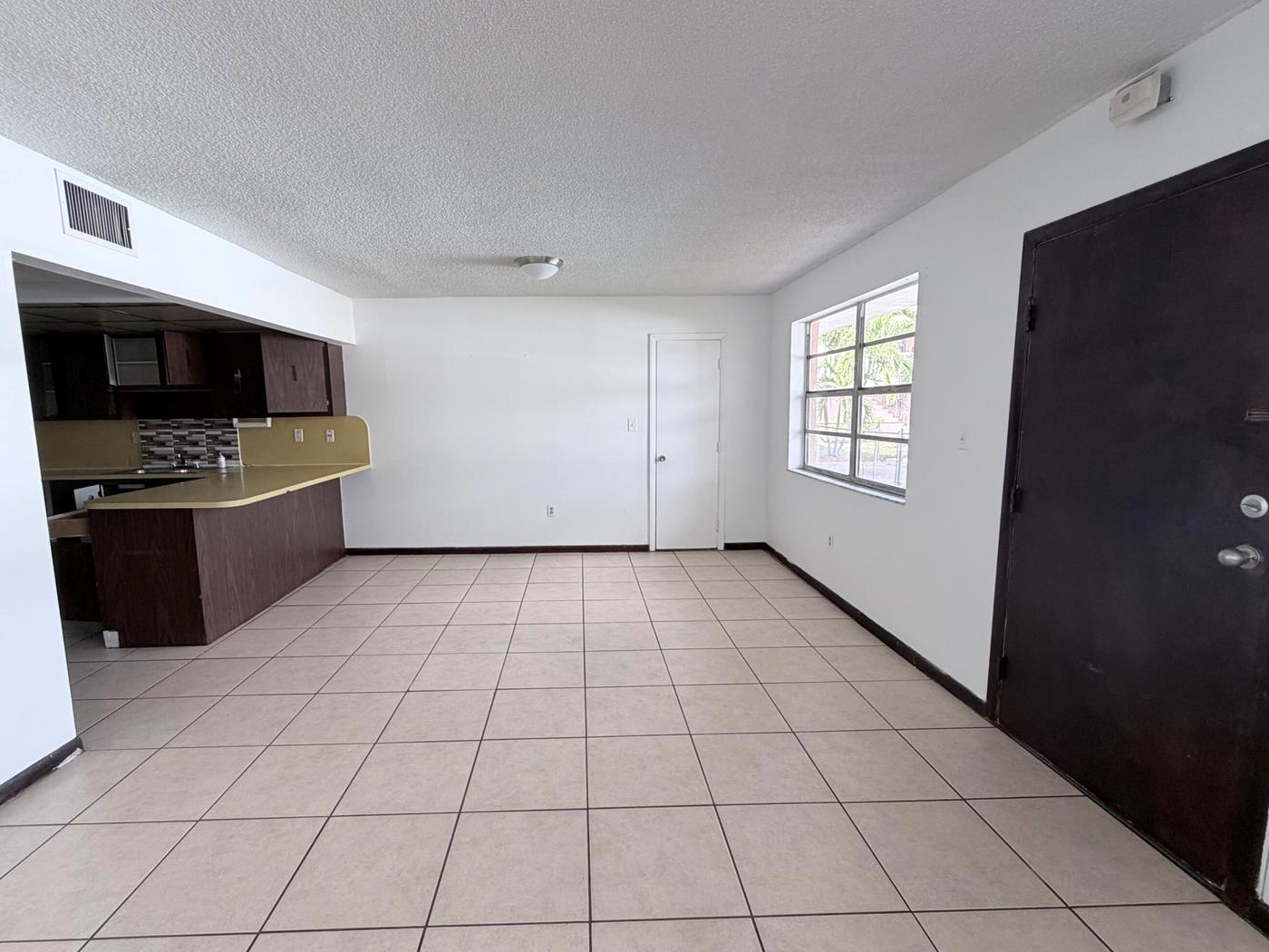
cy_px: 488
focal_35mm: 16
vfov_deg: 78.1
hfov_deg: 94.4
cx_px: 596
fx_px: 587
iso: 125
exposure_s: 1/121
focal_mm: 2.22
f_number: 2.2
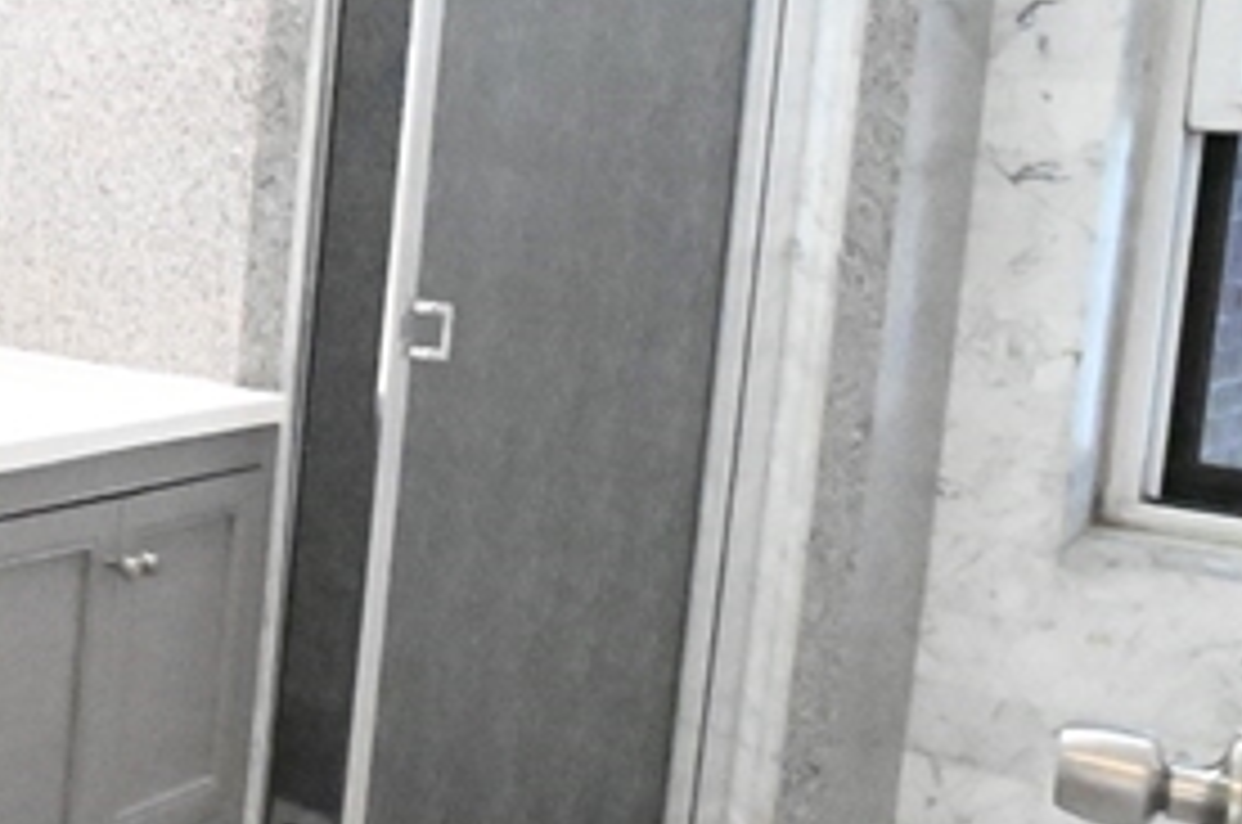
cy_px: 178
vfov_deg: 25.5
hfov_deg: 24.5
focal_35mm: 52
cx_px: -814
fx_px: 1791
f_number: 7.1
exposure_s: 1/800
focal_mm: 14
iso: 51200
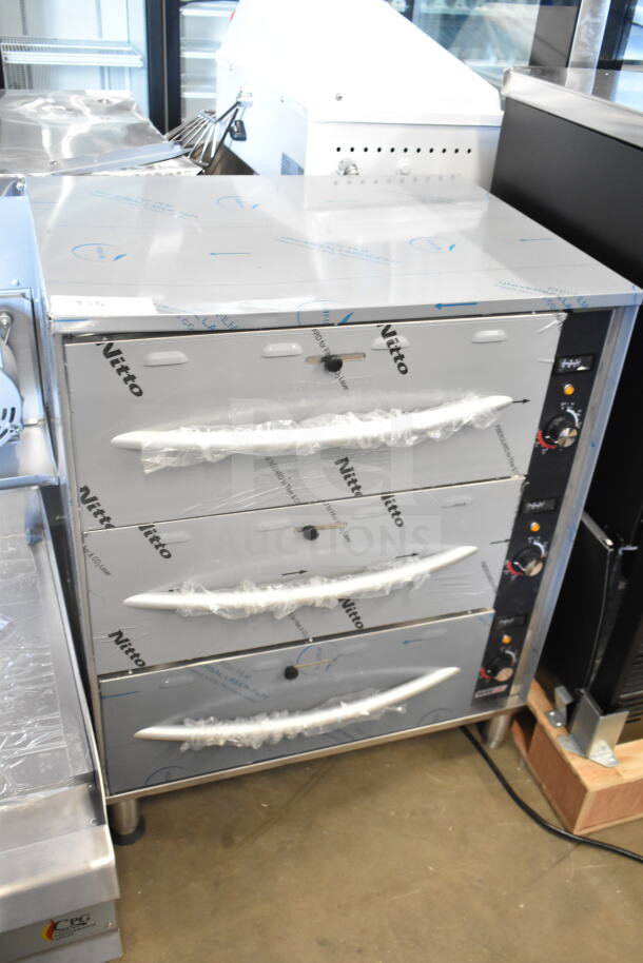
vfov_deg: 57.2
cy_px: 482
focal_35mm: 33
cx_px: 322
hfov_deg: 40.0
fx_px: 883
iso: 2200
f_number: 3.8
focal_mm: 22
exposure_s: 1/30
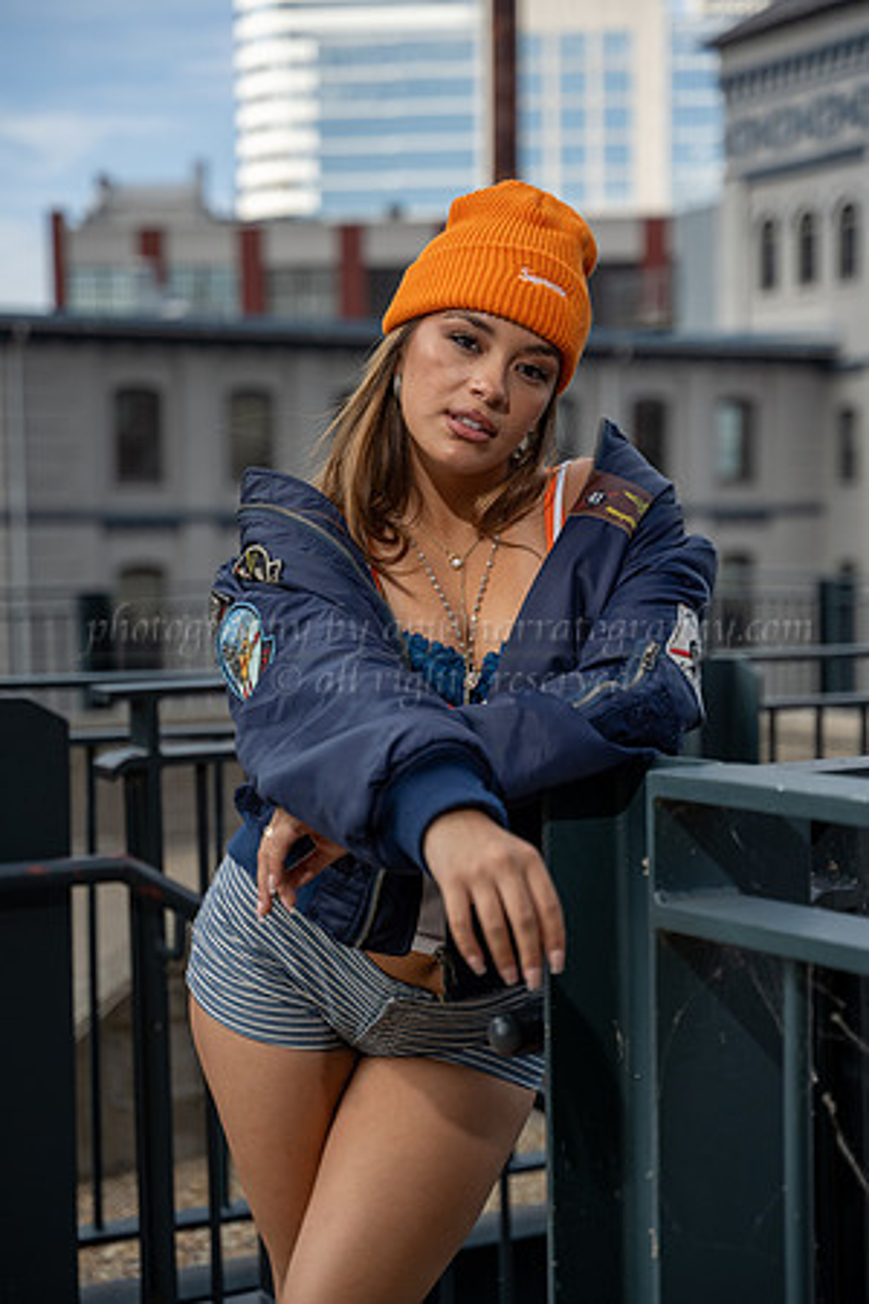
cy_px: 652
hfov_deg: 22.6
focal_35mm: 60
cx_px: 434
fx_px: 2172
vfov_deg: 33.4
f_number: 2.8
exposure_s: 1/5000
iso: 400
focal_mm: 60
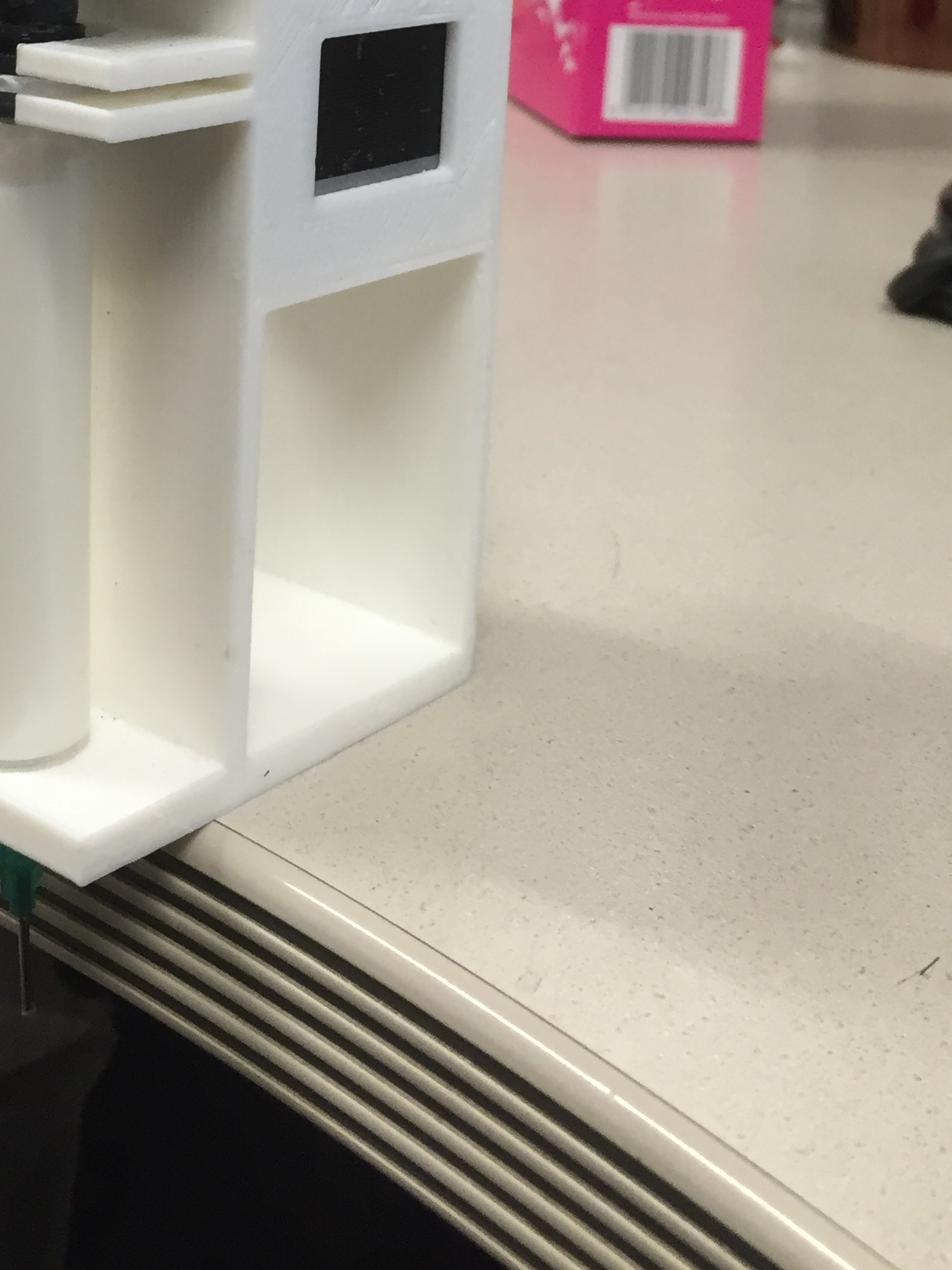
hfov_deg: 25.2
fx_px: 2091
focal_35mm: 57
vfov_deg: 31.5
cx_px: 191
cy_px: 29
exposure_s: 1/33
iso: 80
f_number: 2.2
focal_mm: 4.15
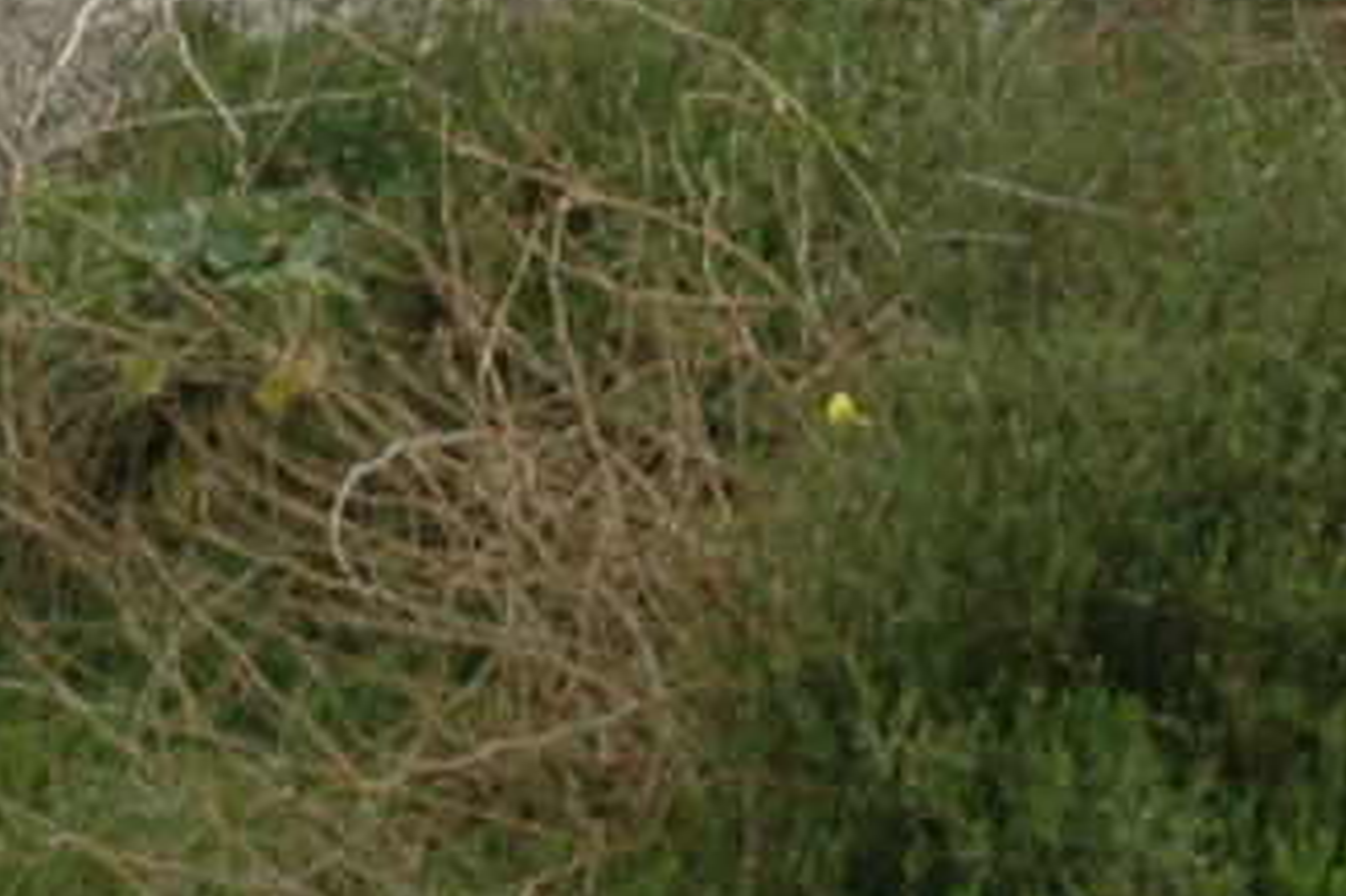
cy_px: -786
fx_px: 14499
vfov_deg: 3.5
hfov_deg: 5.3
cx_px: 1293
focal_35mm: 388
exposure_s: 1/320
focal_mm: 38
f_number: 9
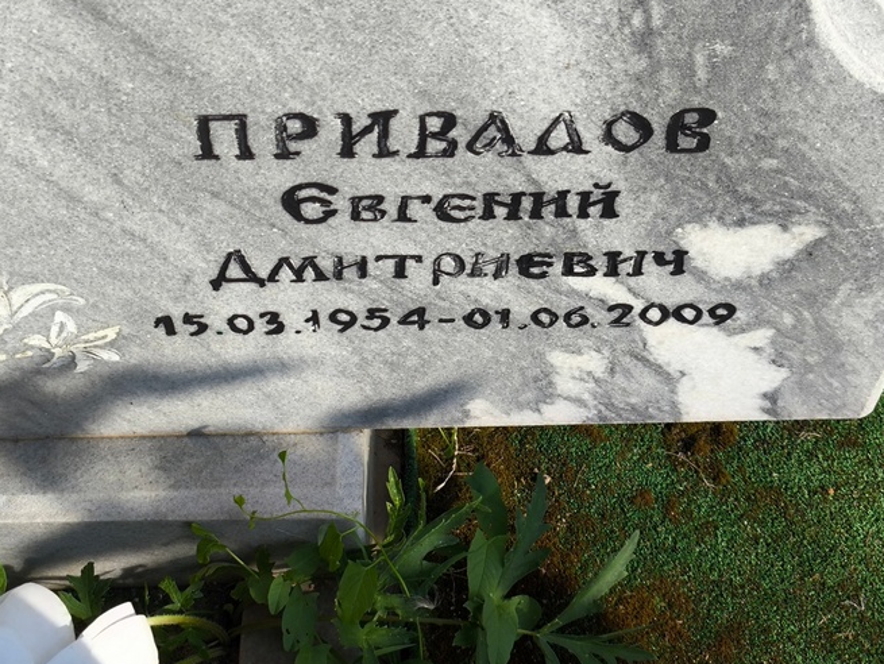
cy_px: 300
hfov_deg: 31.7
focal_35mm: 61
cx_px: 470
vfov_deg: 24.0
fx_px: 1559
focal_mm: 4.71
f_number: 1.7
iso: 50
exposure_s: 1/1081
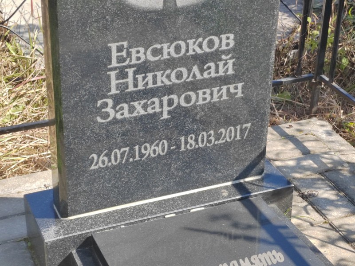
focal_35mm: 77
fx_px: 790
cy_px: 133
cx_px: 178
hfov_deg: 25.3
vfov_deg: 19.1
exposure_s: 1/460
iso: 100
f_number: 1.9
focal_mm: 5.52
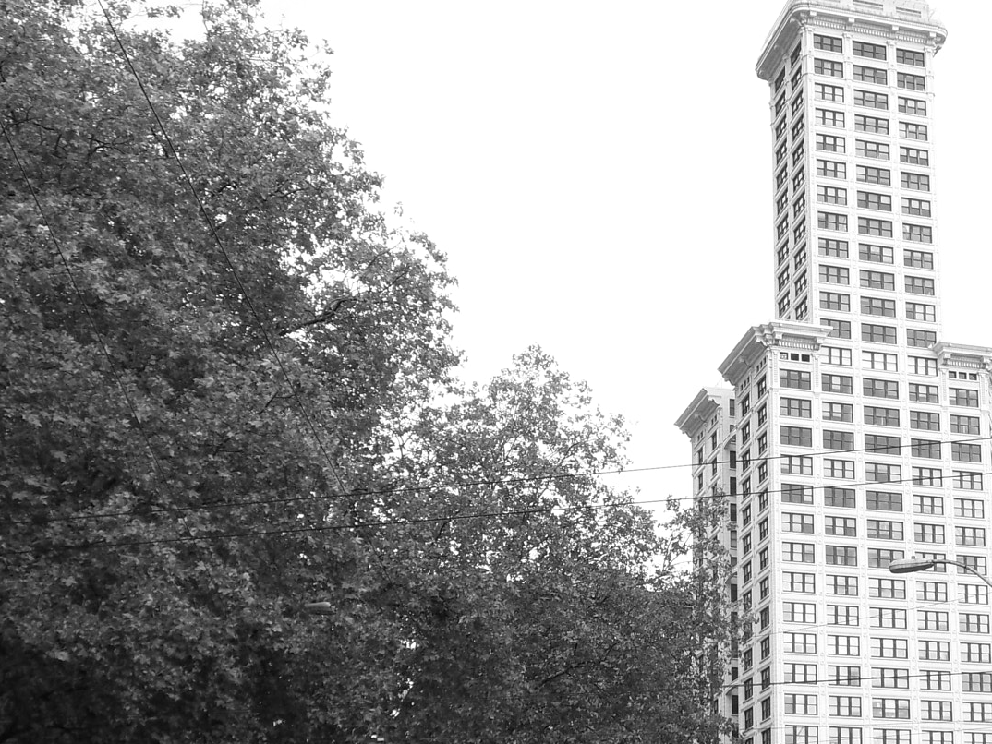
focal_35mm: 61
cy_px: 525
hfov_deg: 30.8
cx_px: 804
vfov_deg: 23.9
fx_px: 1748
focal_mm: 5.6
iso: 80
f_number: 8.2
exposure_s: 1/30
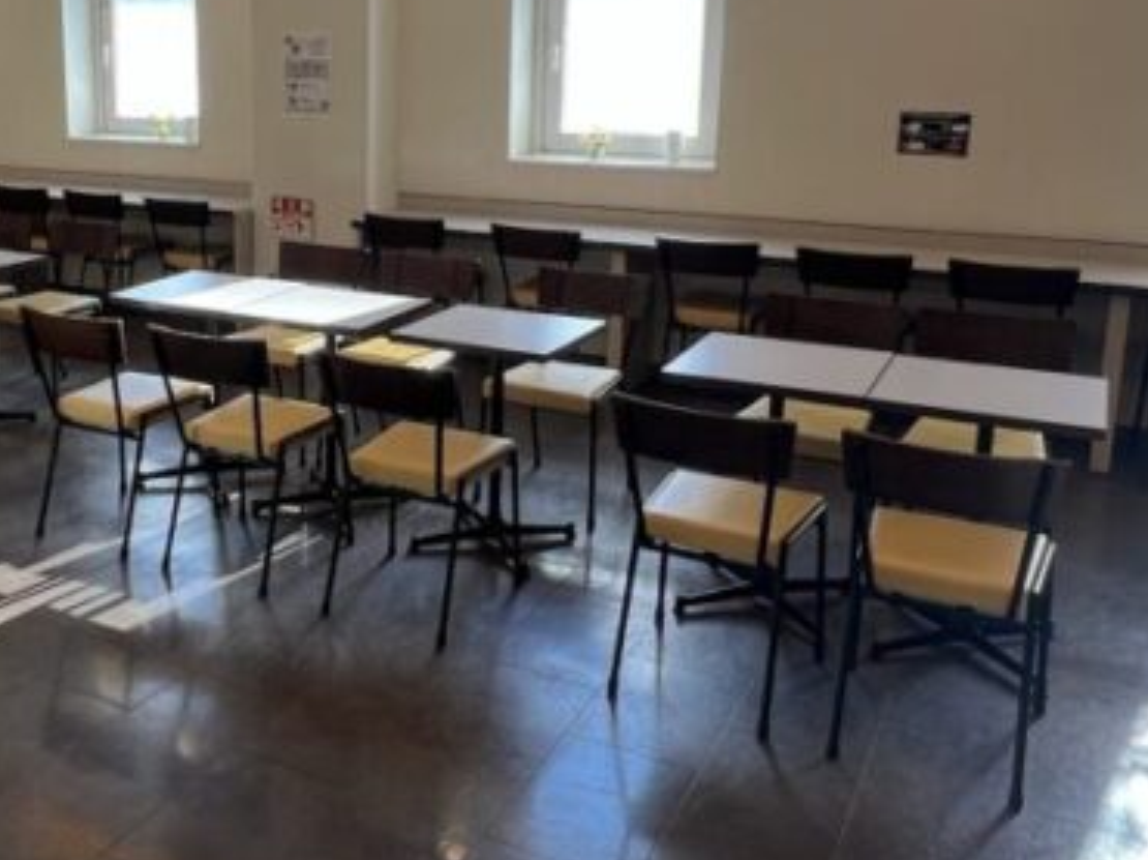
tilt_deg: -10.3
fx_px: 1193
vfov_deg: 39.2
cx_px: 282
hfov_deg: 49.3
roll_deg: +0.6
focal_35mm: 36
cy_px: 298
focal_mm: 1.57
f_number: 1.8
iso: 64
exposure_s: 1/100
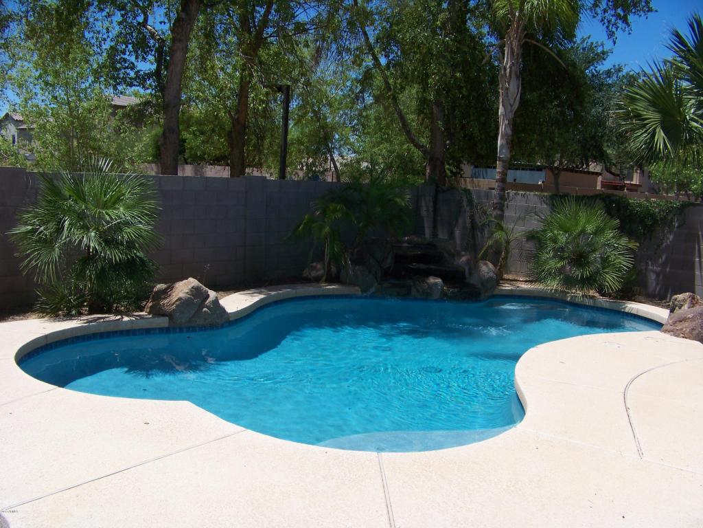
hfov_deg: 51.4
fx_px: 731
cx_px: 352
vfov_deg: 39.7
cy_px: 264
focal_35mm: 36
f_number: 4
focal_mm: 5.85
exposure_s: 1/800
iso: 64
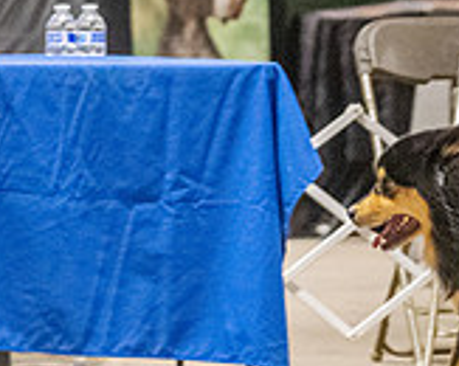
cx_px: 513
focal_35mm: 499
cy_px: -37
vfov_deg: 3.1
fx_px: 6771
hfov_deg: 3.9
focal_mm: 128
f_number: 3.2
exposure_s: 1/400
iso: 6400
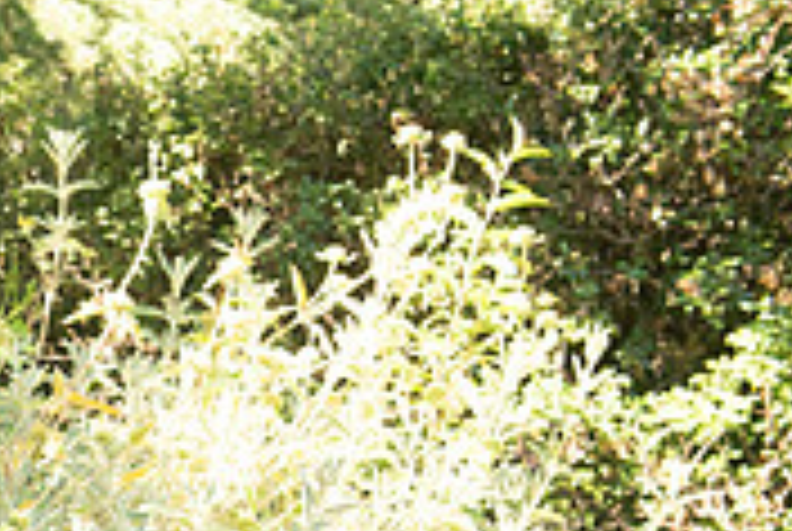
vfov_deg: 10.8
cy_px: 646
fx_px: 2755
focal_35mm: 125
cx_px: -333
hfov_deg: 15.3
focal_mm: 38
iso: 640
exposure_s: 1/320
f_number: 4.5
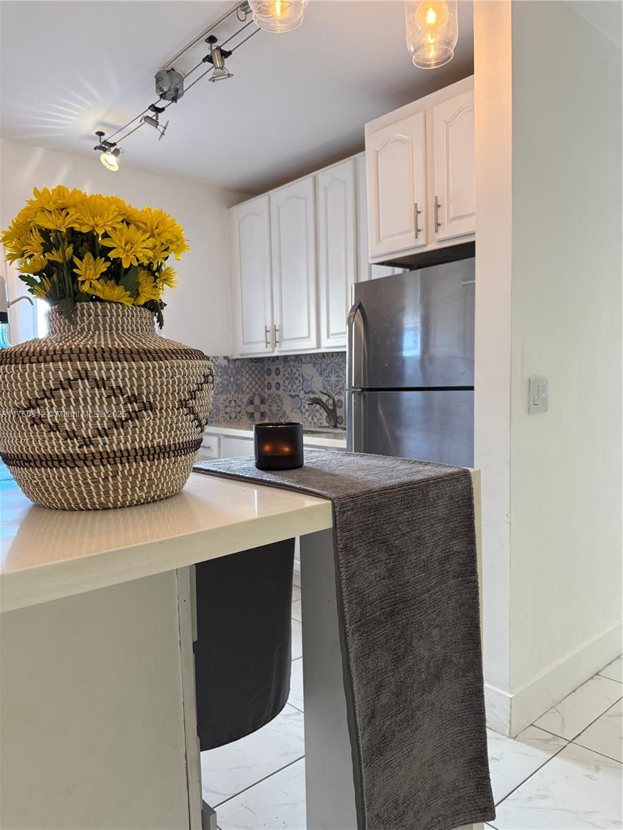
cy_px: 415
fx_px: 576
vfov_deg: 71.6
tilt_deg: -3.7
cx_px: 312
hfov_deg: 56.8
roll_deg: +0.9
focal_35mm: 24
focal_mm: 6.76
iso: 200
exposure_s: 1/60
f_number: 1.78
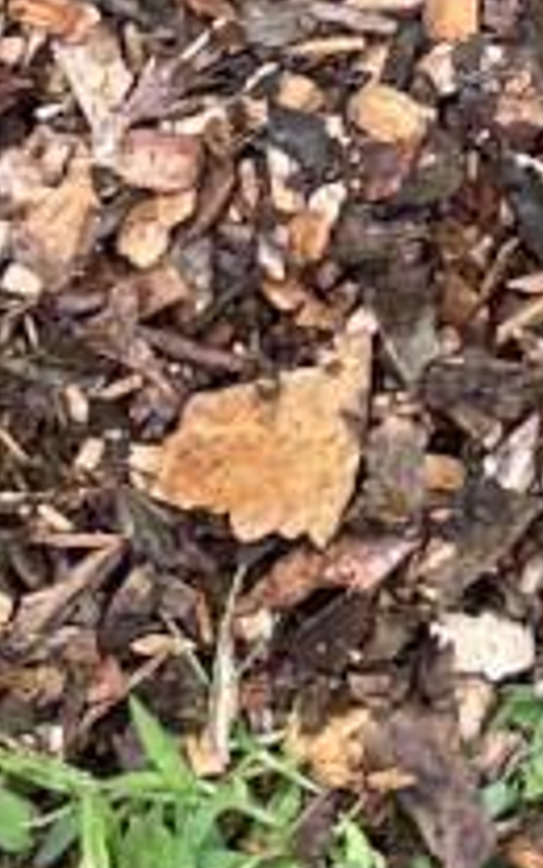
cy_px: -426
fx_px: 5067
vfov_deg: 9.5
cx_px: 825
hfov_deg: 6.1
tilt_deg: -54.5
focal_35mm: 214
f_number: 1.6
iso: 40
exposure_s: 1/121
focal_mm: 4.2
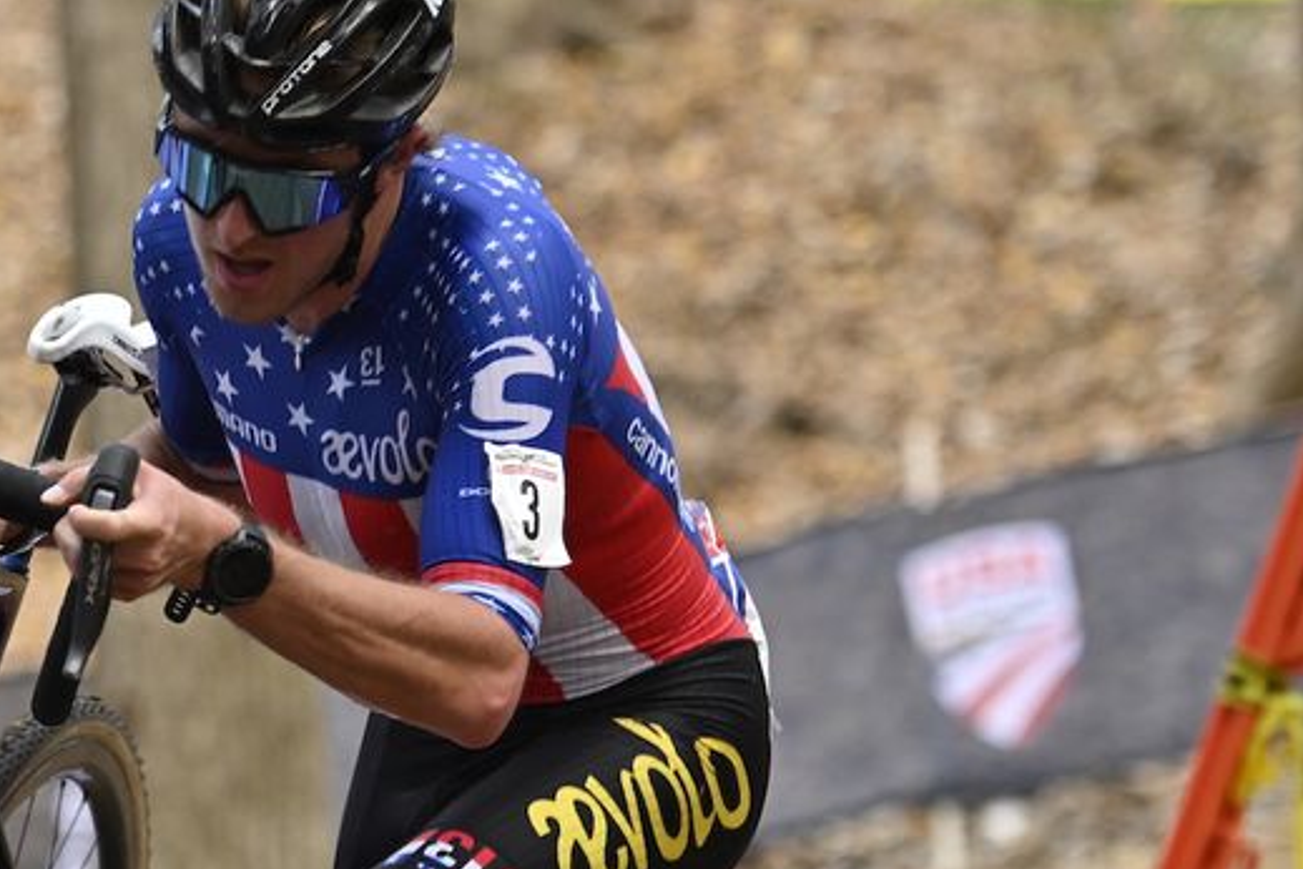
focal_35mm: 259
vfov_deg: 5.3
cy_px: 782
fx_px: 9374
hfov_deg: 7.9
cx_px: 301
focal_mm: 105
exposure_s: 1/320
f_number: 2.8
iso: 400
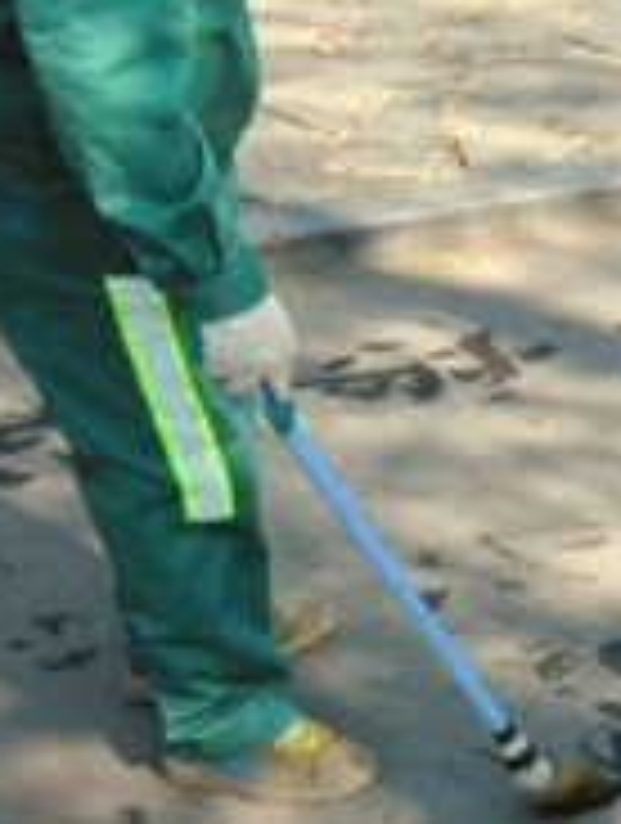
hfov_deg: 14.8
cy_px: 304
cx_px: 936
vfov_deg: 21.0
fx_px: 2217
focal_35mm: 93
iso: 50
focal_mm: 5.64
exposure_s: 1/400
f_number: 2.9
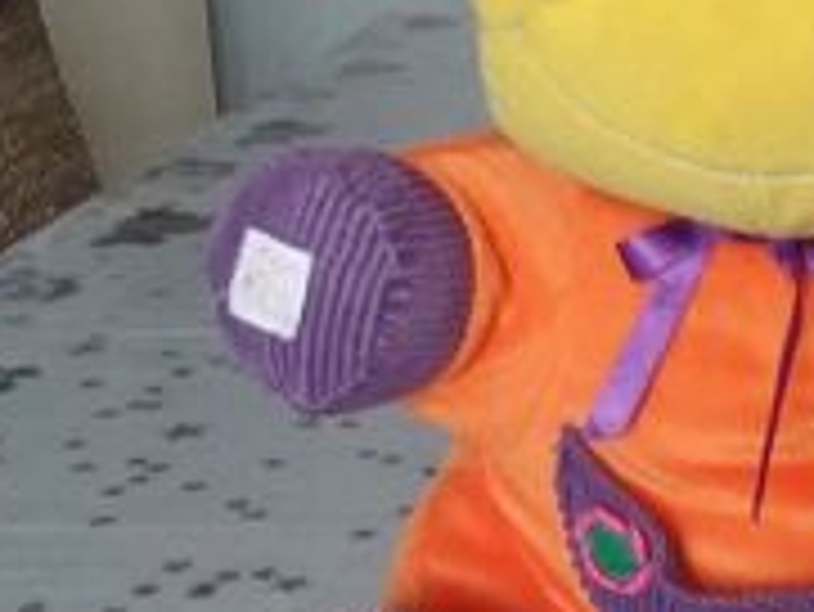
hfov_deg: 22.9
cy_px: 261
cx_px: 810
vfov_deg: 18.0
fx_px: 1930
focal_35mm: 82
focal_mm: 3.3
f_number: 2.2
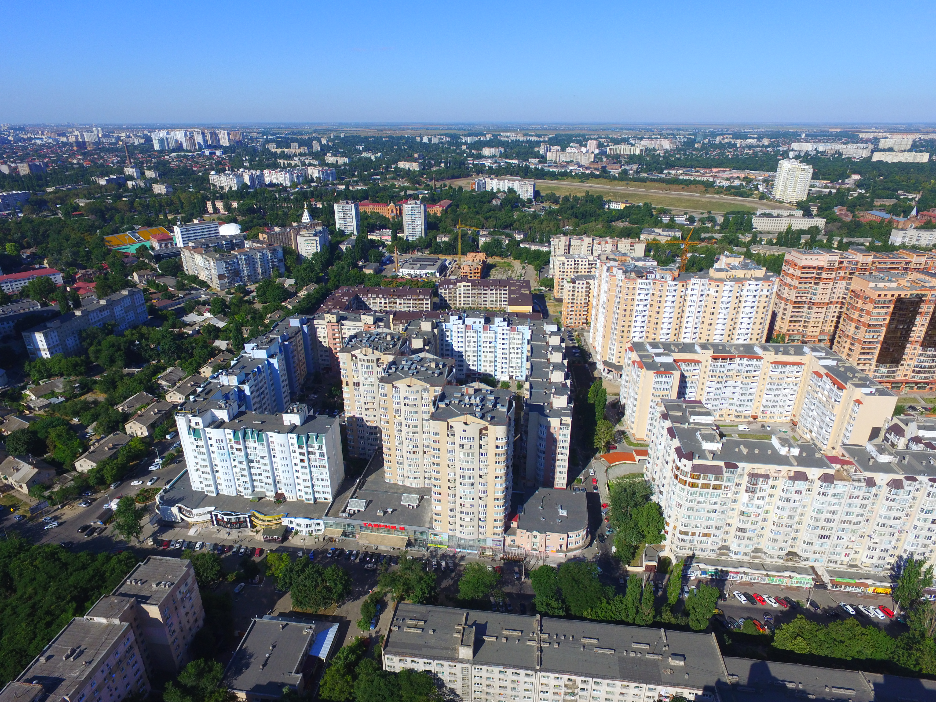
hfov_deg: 81.7
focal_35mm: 20
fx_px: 541
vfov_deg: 66.0
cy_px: 351
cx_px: 468
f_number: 2.8
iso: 100
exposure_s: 1/1321
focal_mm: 3.61
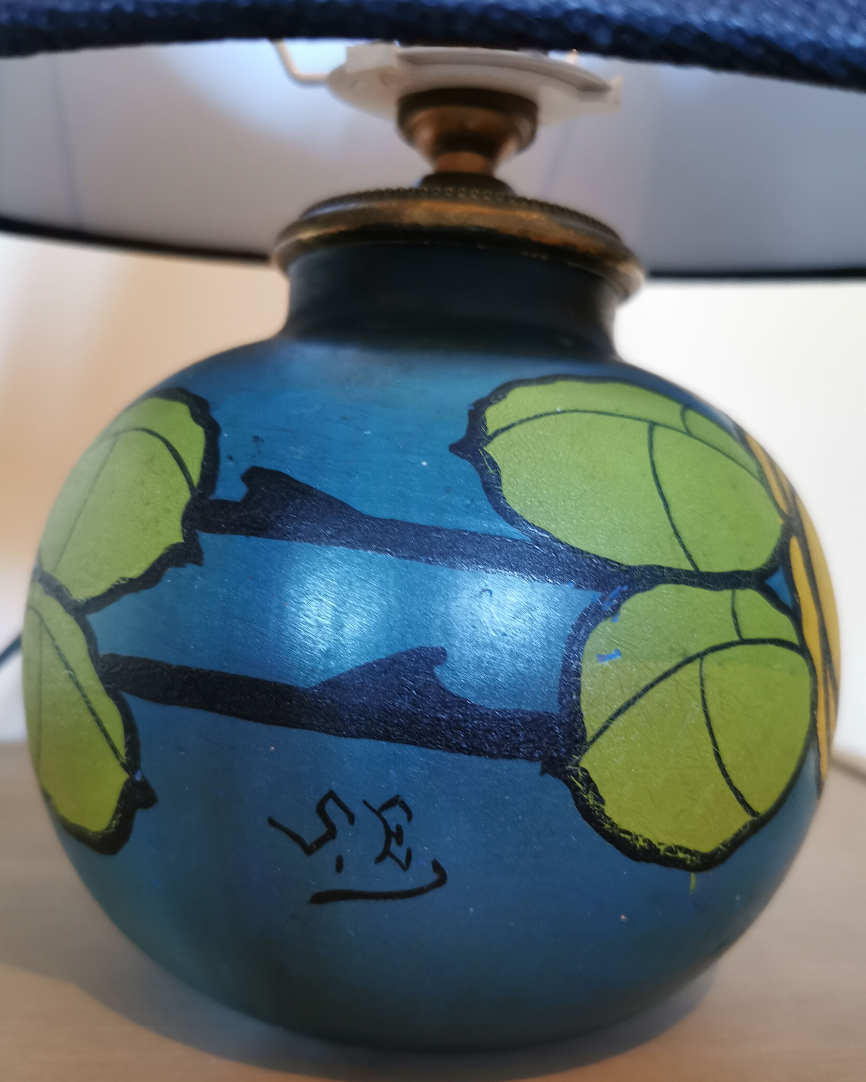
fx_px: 929
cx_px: 420
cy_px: 568
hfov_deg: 50.0
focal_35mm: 29
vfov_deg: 60.4
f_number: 1.6
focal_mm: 5.56
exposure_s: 1/33.3
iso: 400
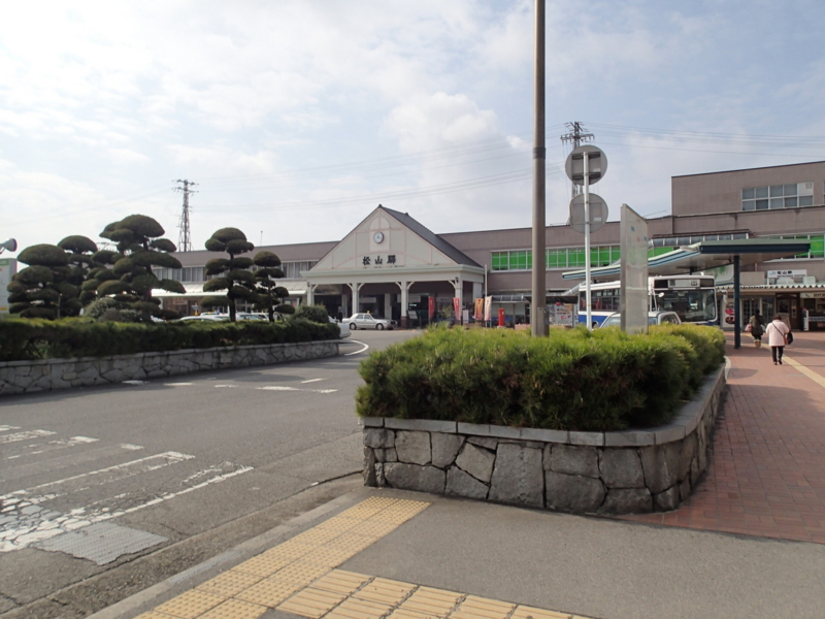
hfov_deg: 69.4
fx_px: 596
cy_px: 310
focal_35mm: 25
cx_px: 412
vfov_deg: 54.9
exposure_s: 1/250
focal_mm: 4.5
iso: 100
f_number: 8
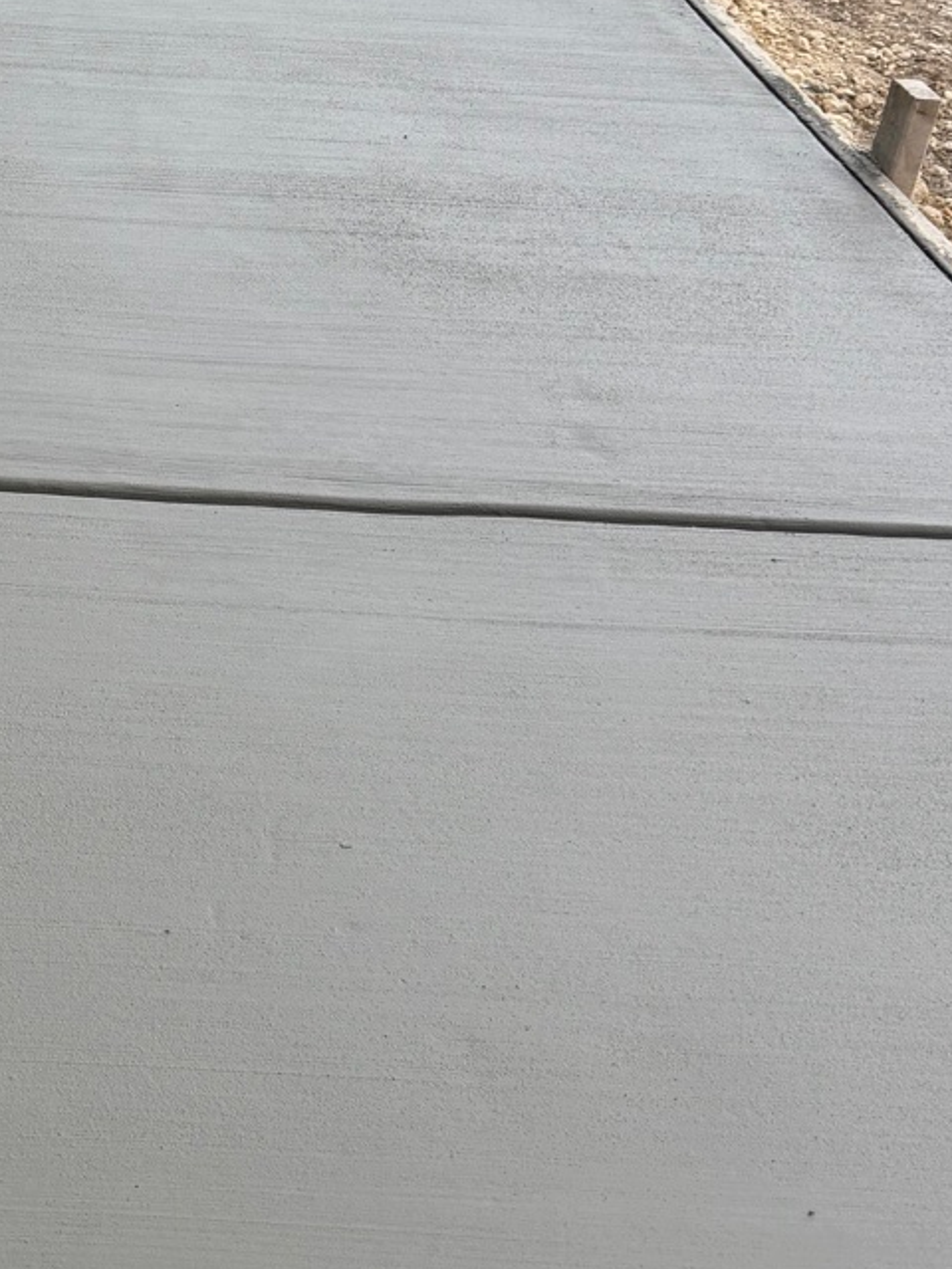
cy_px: 121
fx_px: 2420
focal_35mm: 66
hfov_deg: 20.2
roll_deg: -2.2
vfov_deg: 28.2
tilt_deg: -23.5
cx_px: -317
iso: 80
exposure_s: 1/2053
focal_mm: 6.76
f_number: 1.78
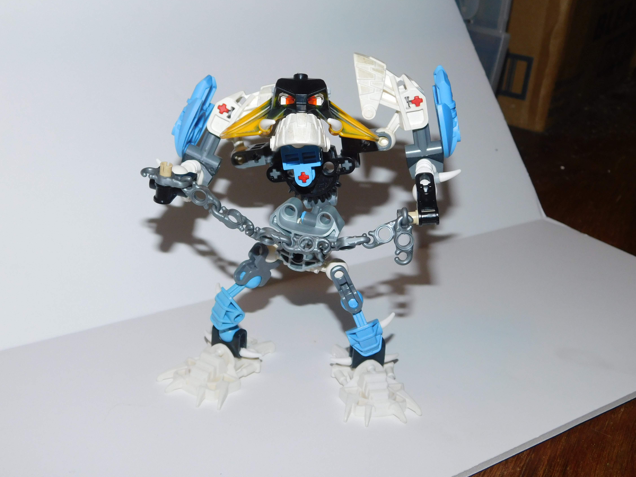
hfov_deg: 41.2
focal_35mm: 46
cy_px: 243
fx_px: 845
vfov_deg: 31.5
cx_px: 312
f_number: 3.7
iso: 200
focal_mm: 8
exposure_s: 1/30
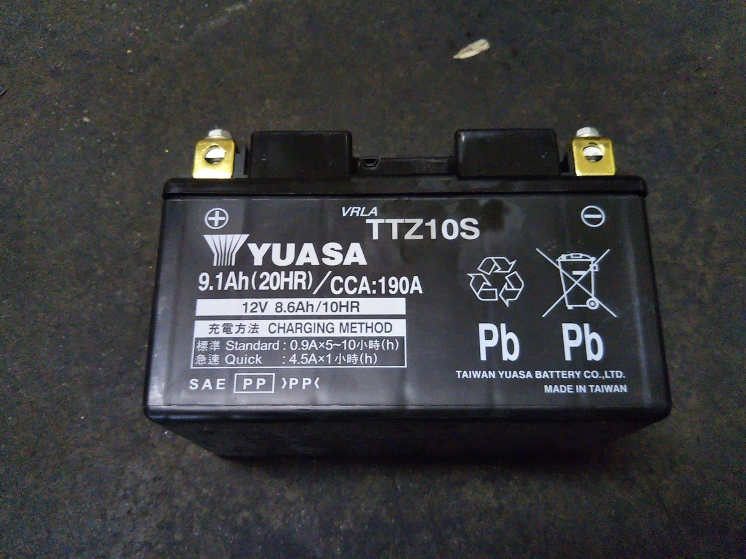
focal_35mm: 30
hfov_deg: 60.0
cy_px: 280
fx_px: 647
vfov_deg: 46.8
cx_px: 373
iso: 533
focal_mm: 4
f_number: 2.2
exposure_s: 1/23
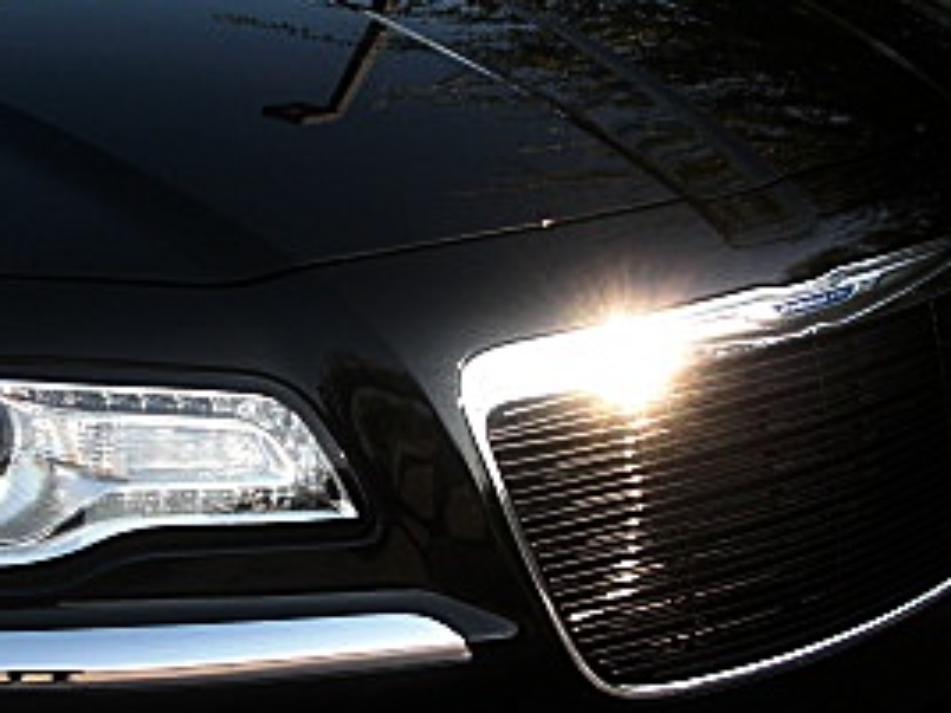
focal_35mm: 86
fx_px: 2363
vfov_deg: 17.2
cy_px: 355
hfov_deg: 22.4
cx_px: 149
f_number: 2.8
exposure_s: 1/160
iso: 50
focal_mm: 6.3
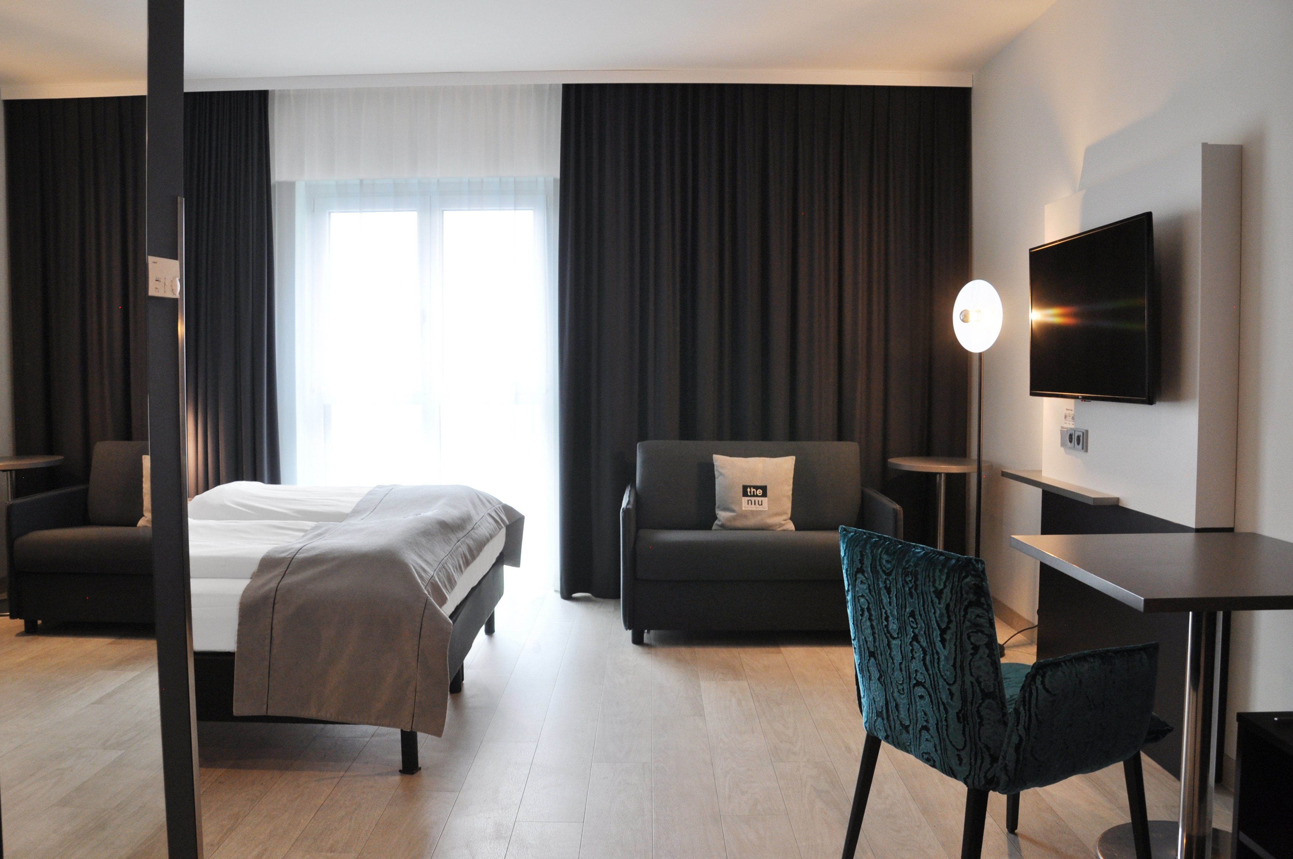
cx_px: 646
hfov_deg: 67.4
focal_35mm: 27
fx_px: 969
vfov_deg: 47.8
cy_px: 430
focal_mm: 18
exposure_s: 1/30
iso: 400
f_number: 5.6
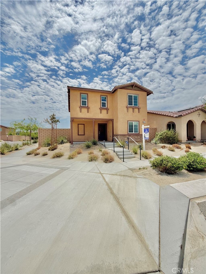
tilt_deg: -1.1
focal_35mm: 14
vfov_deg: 102.1
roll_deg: +1.0
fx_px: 111
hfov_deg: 85.7
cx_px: 103
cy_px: 137
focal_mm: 2.22
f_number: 2.2
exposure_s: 1/770
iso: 32
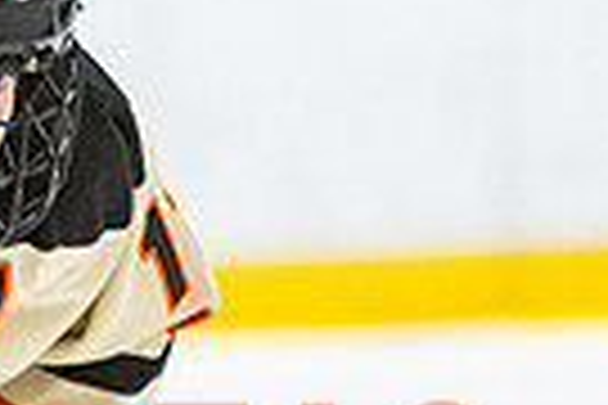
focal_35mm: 1126
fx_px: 19015
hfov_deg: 1.8
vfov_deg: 1.2
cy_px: 175
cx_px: -104
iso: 1800
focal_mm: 125
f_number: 2.8
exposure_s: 1/640
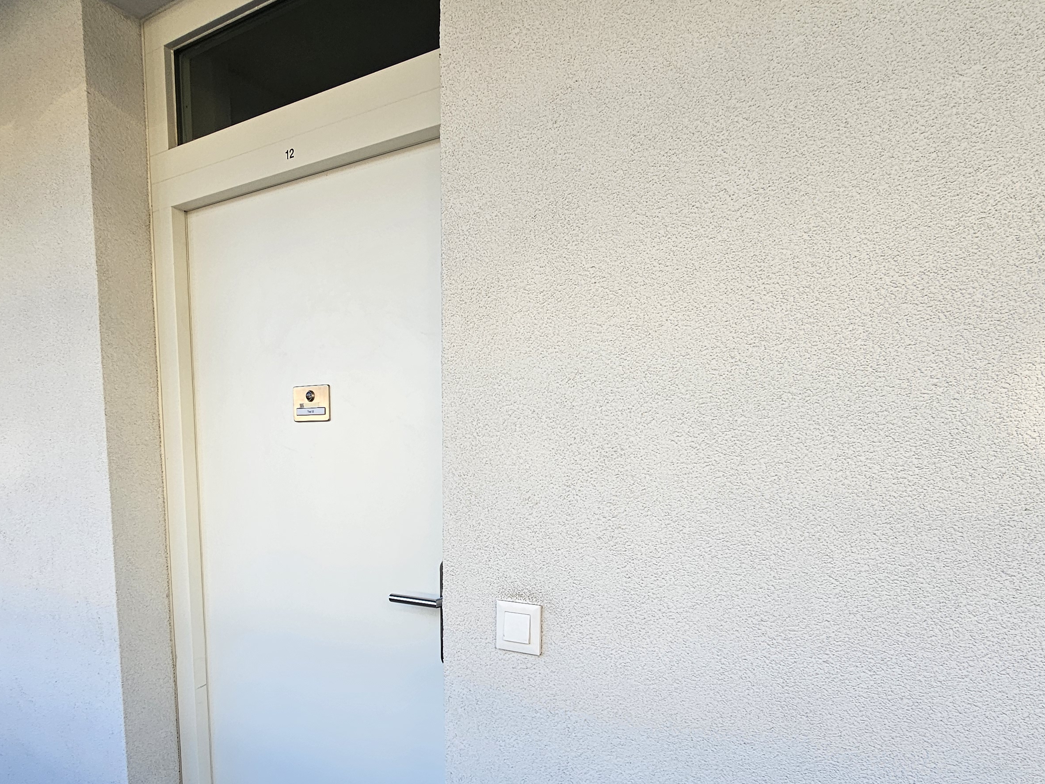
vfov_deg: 59.4
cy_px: 535
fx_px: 664
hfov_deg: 76.4
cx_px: 506
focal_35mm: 22
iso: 50
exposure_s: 1/212
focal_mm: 2.2
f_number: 2.2
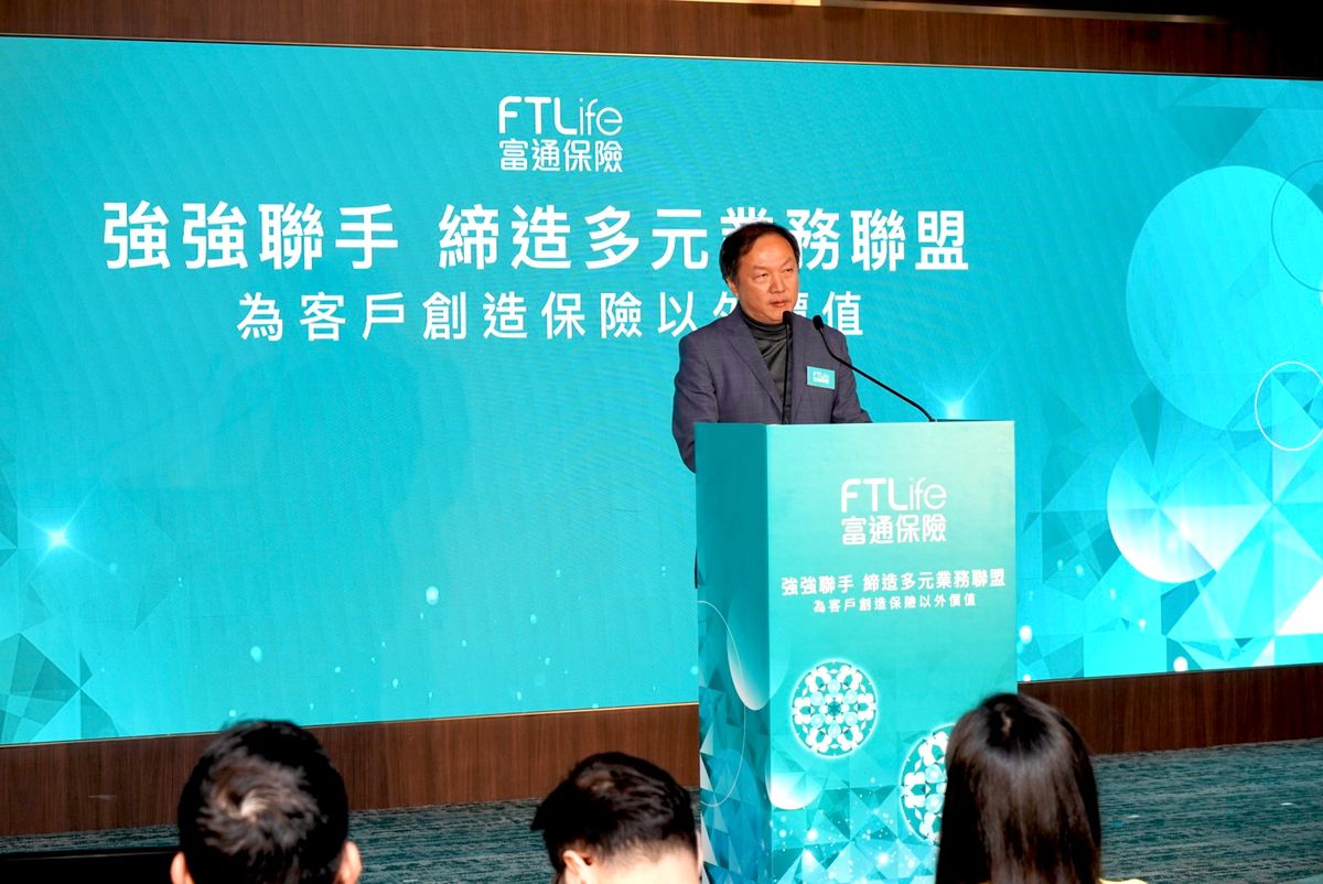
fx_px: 2574
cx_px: 662
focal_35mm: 70
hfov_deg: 28.8
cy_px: 442
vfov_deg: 19.5
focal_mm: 70
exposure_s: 1/200
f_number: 6.3
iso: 1250
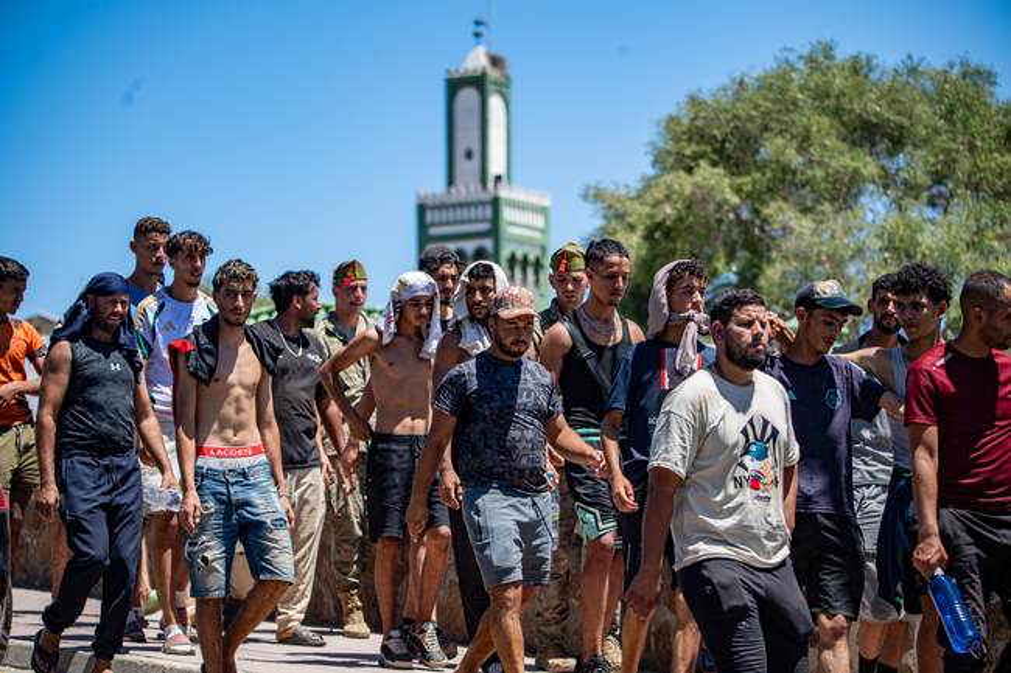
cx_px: 506
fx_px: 4211
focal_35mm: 150
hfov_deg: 13.7
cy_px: 336
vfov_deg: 9.1
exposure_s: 1/800
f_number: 5
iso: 125
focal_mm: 150
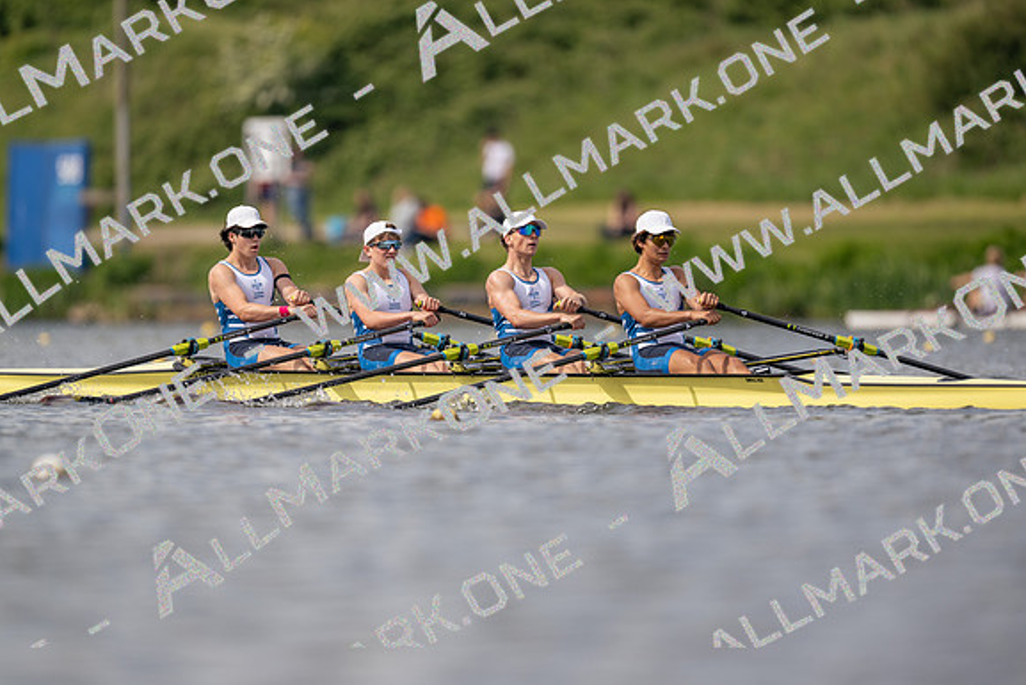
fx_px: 17189
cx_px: 514
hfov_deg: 3.4
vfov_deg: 2.3
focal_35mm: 603
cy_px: 342
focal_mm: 600
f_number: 4
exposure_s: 1/2500
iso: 280
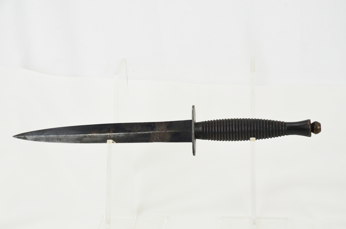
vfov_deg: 17.4
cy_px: 114
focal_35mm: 78
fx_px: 748
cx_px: 173
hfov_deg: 26.0
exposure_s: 1/125
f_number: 5.6
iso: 200
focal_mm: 52
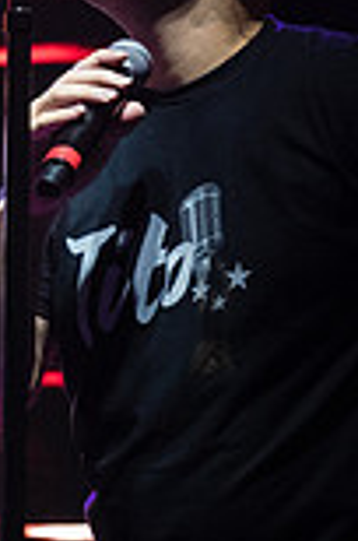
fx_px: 3836
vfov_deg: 8.1
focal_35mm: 256
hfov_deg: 5.2
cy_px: 279
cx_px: -489
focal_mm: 55
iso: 3200
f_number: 3.5
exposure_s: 1/200
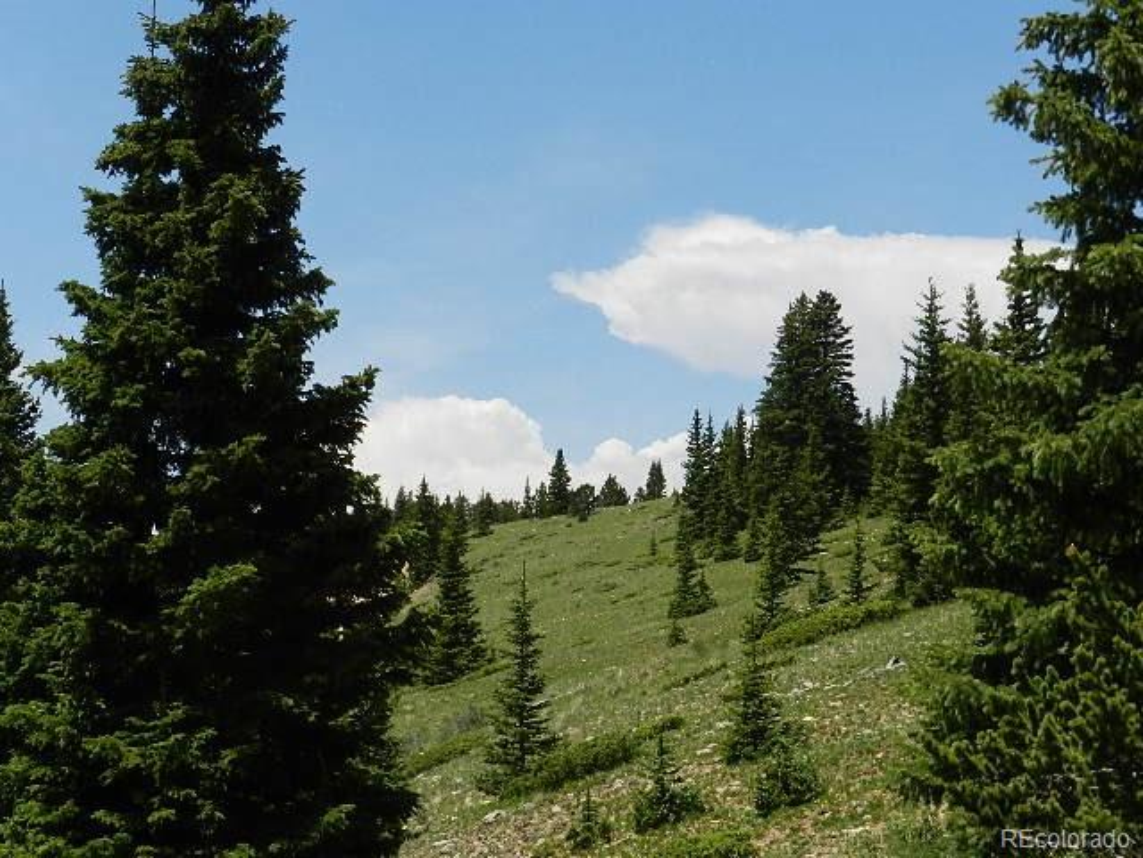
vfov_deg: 24.4
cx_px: 572
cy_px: 429
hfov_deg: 32.2
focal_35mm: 60
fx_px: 1981
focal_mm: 10.7
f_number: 5
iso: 160
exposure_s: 1/800
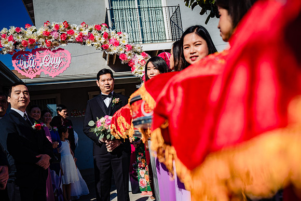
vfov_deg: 32.6
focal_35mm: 41
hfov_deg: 47.4
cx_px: 150
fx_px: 343
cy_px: 100
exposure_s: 1/1600
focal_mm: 41
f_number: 3.5
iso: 100
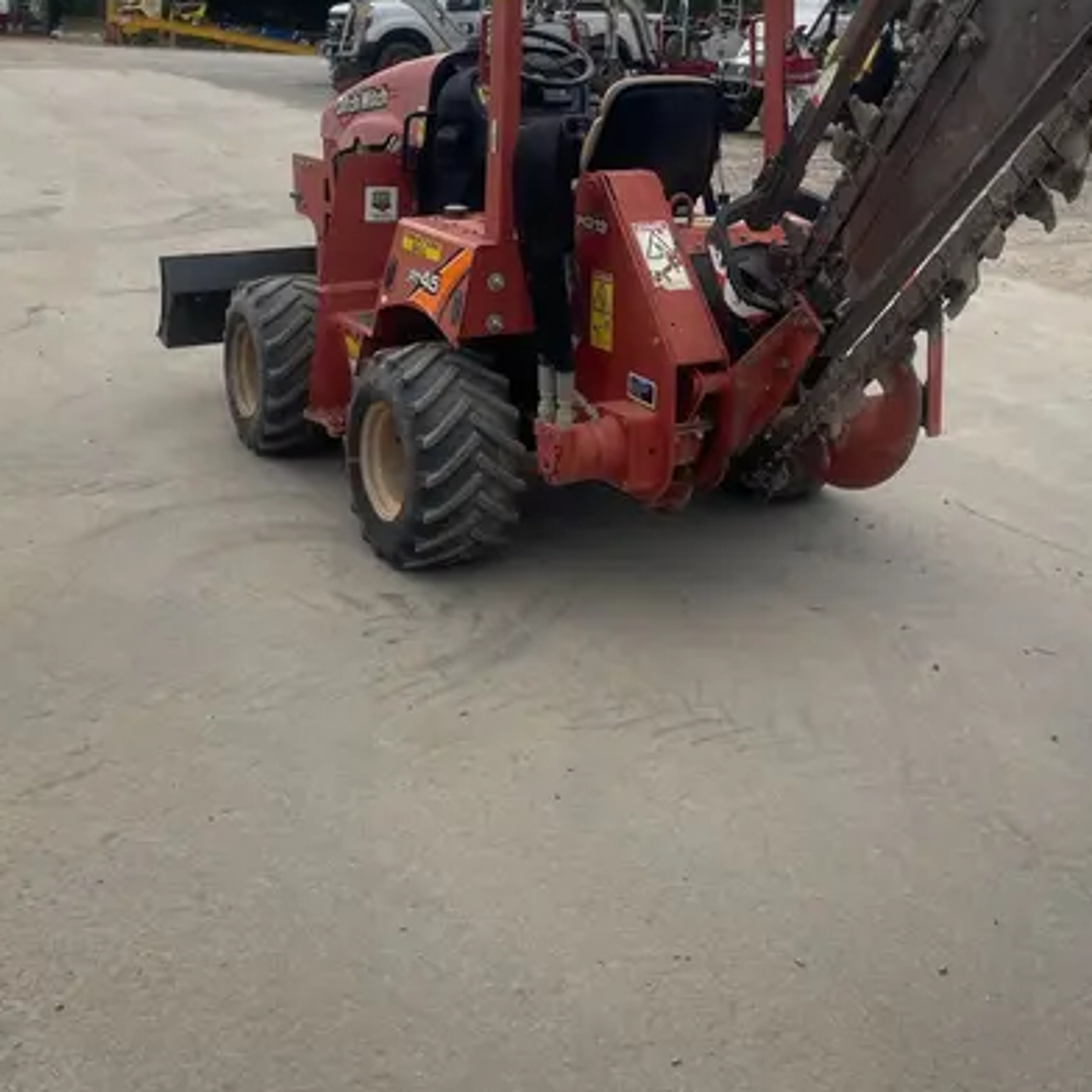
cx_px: 635
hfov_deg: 39.1
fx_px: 1535
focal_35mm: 43
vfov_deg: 37.6
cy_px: 196
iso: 50
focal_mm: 4.2
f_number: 1.6
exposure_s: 1/5556
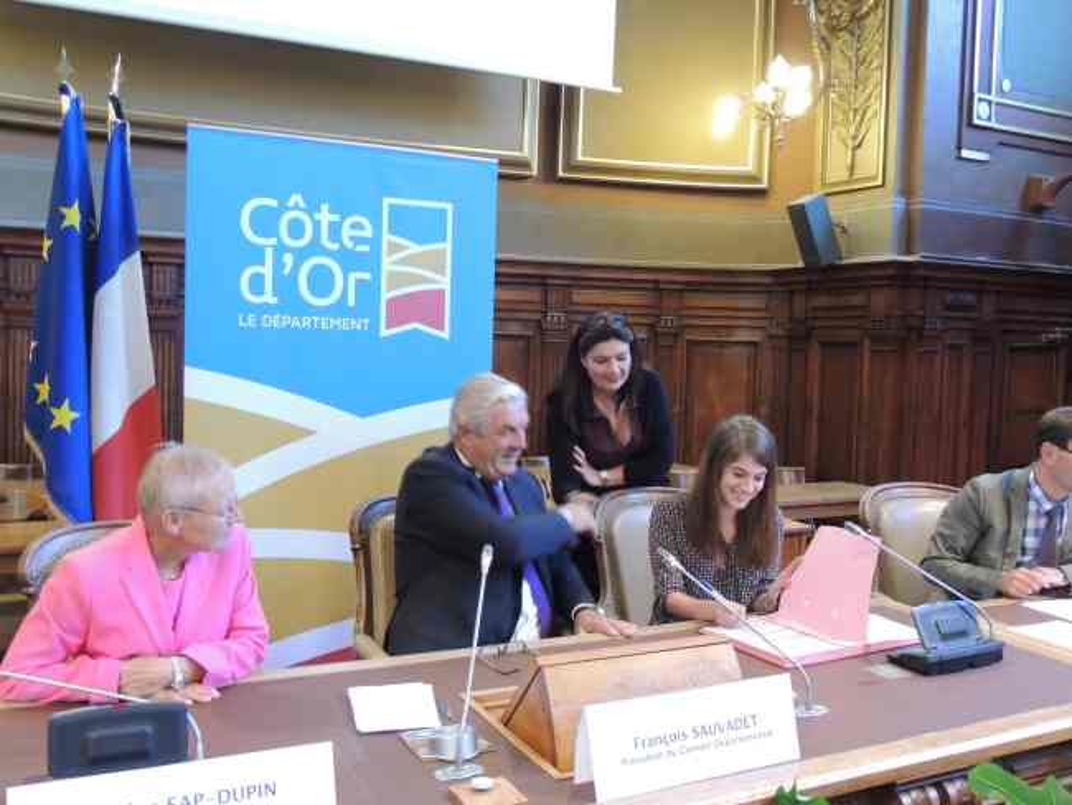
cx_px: 536
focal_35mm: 33
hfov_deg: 55.3
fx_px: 1022
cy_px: 402
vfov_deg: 43.0
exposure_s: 1/15
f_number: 3.2
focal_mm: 5.8
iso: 400
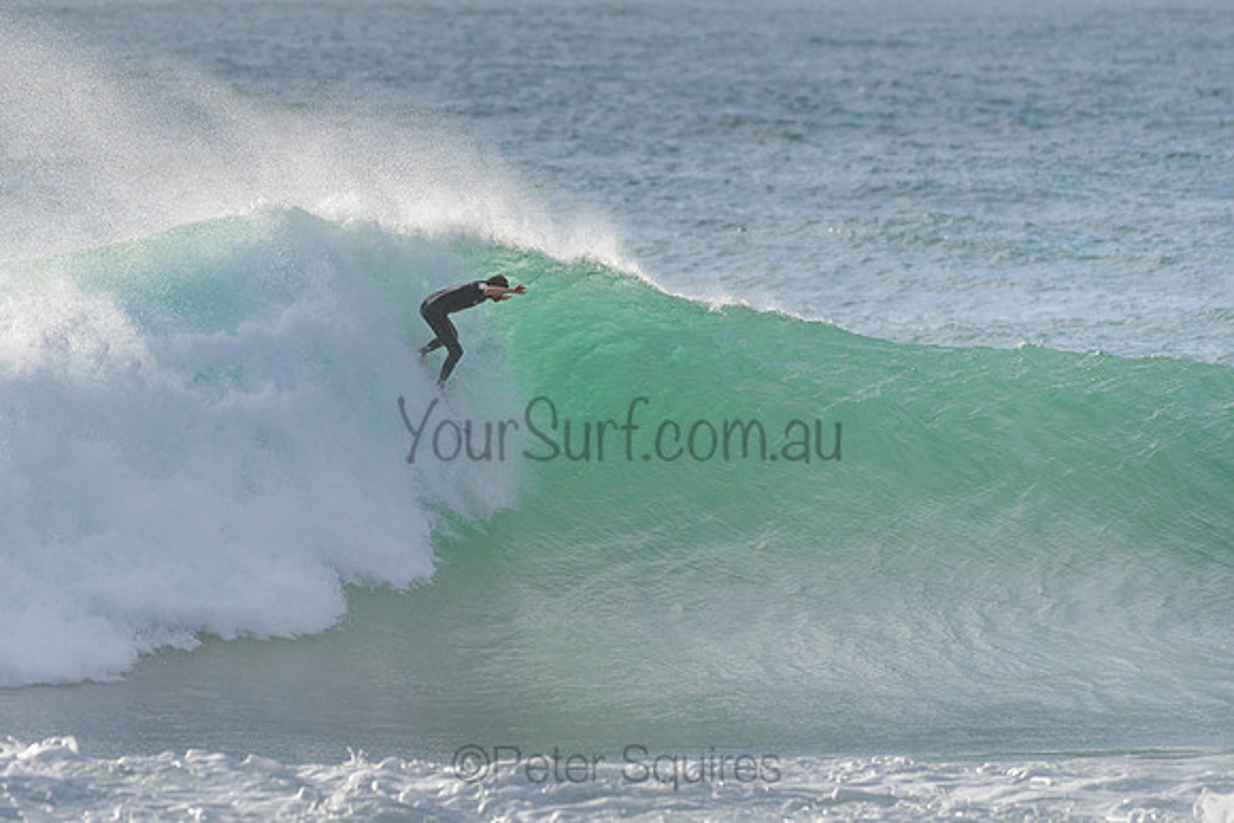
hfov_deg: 3.4
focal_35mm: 612
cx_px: 503
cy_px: 396
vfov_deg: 2.2
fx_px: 20992
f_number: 5.6
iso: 250
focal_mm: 500
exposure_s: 1/2000
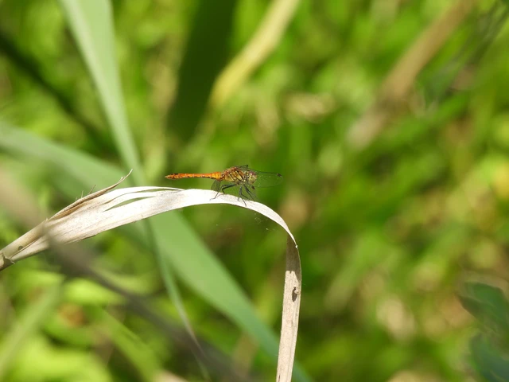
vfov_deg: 2.1
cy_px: 191
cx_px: 254
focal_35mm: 700
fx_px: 10293
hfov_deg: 2.8
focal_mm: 125
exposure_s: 1/160
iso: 100
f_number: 5.6
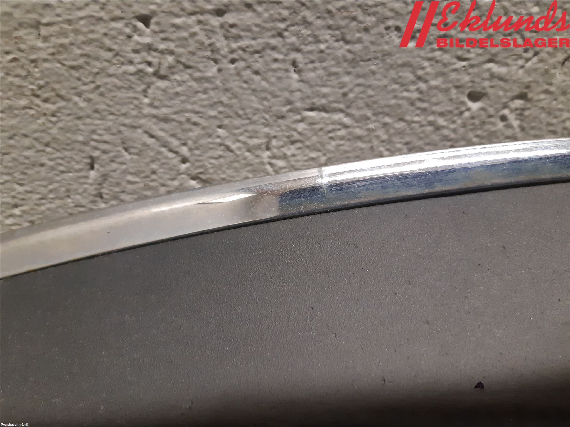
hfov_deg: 67.3
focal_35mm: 26
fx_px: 428
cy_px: 214
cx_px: 285
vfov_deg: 53.1
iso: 250
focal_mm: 3.93
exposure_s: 1/50
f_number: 1.7
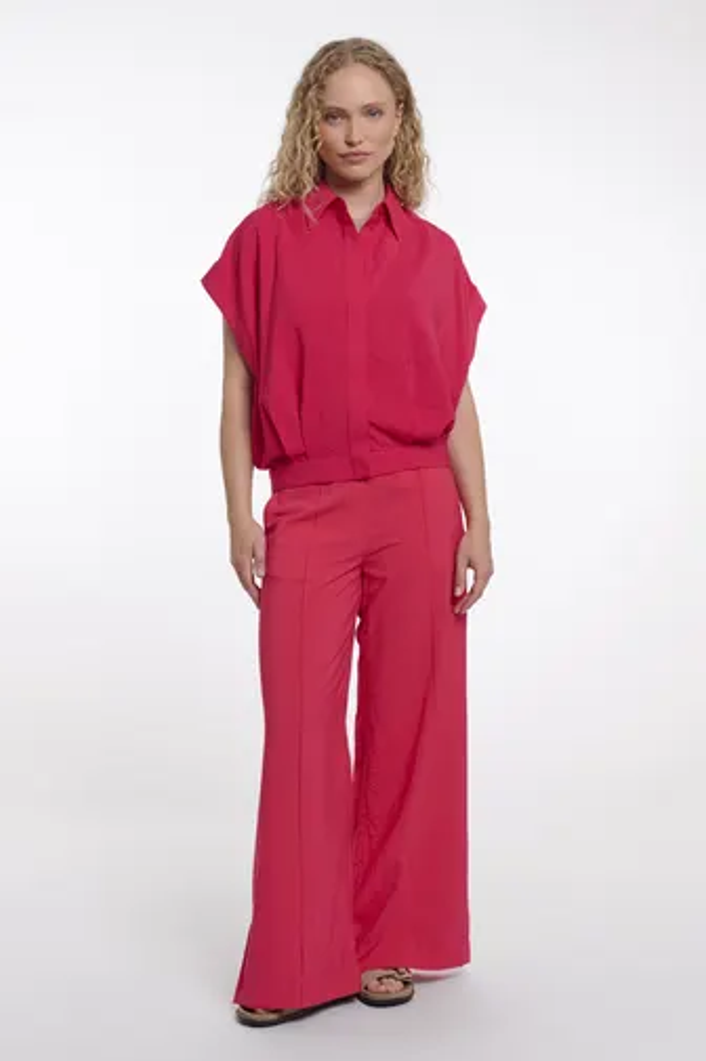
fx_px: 1620
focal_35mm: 55
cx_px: 353
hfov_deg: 24.6
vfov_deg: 36.3
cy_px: 530
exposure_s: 1/160
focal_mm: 55
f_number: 8
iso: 125
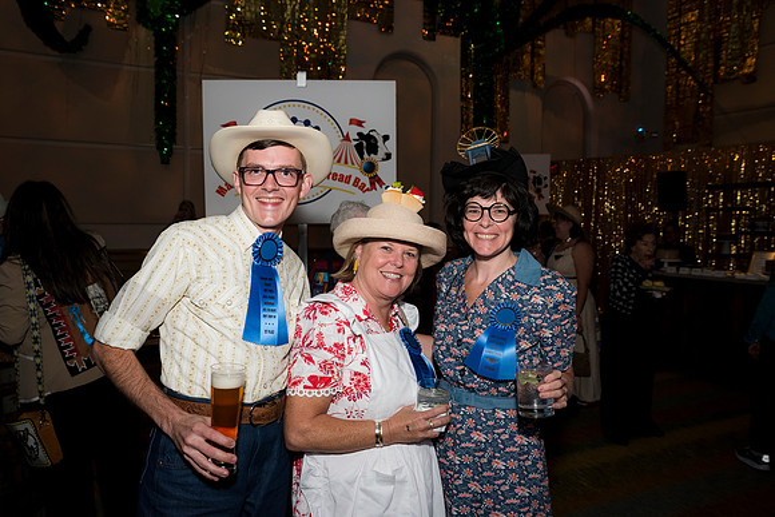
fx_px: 626
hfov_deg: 63.5
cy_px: 258
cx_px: 388
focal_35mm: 29
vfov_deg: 44.9
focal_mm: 29
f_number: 5.6
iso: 800
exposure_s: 1/160
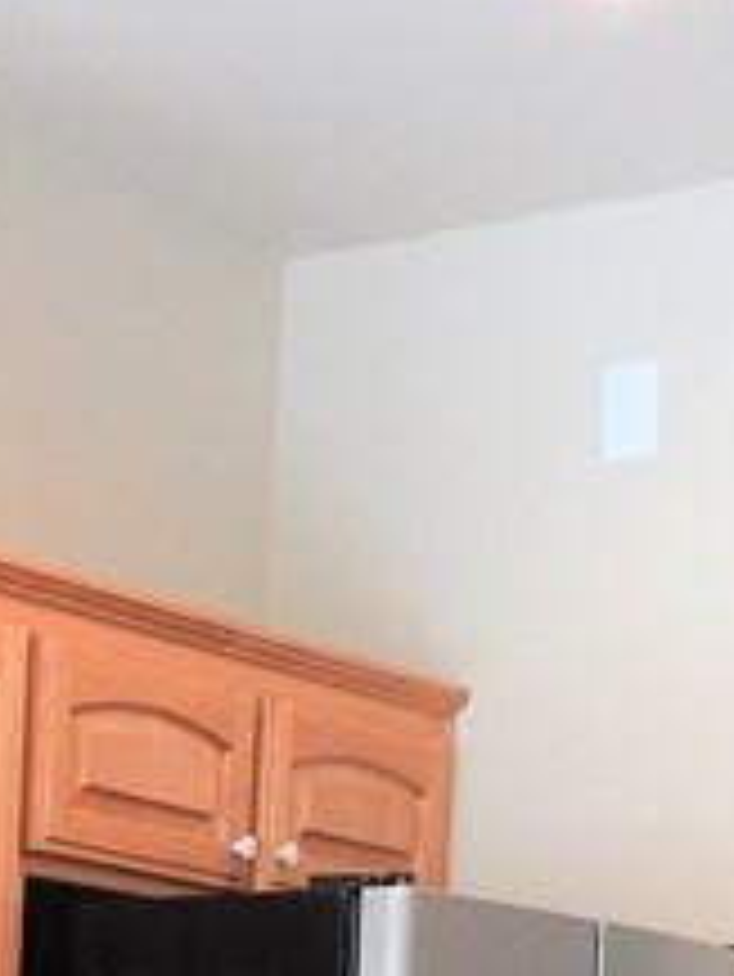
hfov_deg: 12.9
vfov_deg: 15.7
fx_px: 3192
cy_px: 1561
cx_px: -99
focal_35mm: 113
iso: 110
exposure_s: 1/30
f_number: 3.3
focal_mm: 4.3
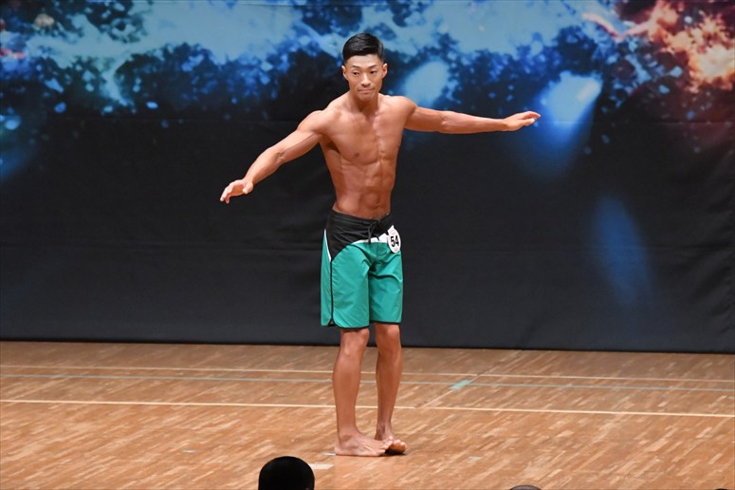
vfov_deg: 4.8
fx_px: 5816
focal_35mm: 285
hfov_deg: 7.2
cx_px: 368
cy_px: 245
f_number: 5.6
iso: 8000
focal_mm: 190
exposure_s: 1/400
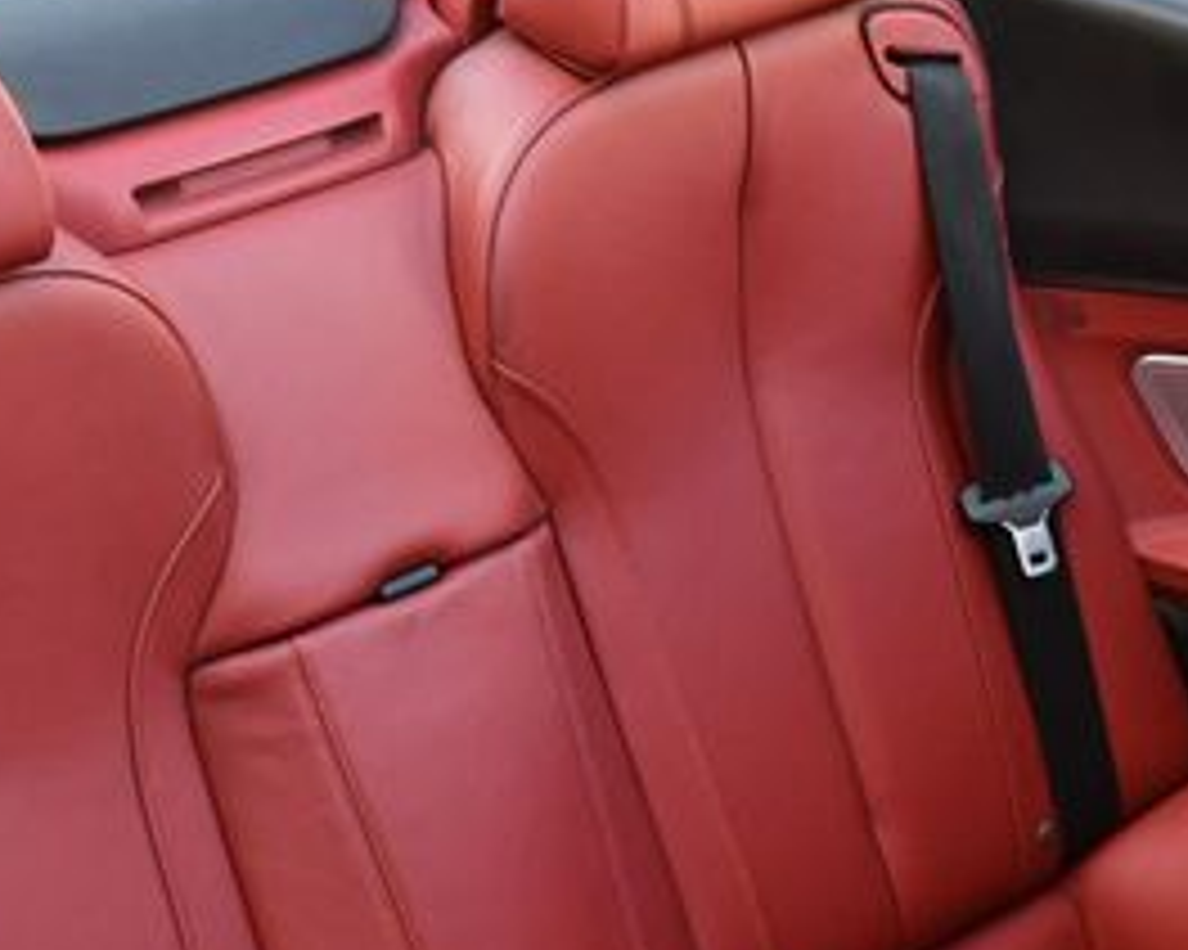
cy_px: 680
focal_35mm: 82
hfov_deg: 23.1
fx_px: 2882
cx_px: 360
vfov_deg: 18.6
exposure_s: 1/250
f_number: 4
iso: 400
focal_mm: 18
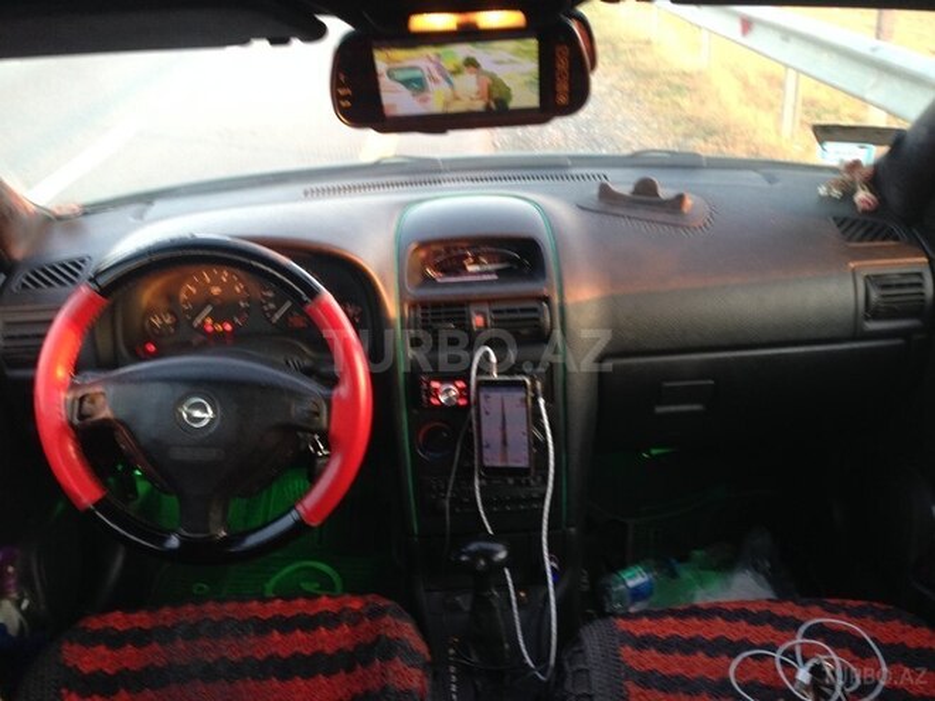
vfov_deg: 42.9
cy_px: 350
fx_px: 891
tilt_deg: -27.6
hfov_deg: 55.4
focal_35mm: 33
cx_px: 468
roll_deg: +3.2
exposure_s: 1/20
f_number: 2.4
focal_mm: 4.12
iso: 100
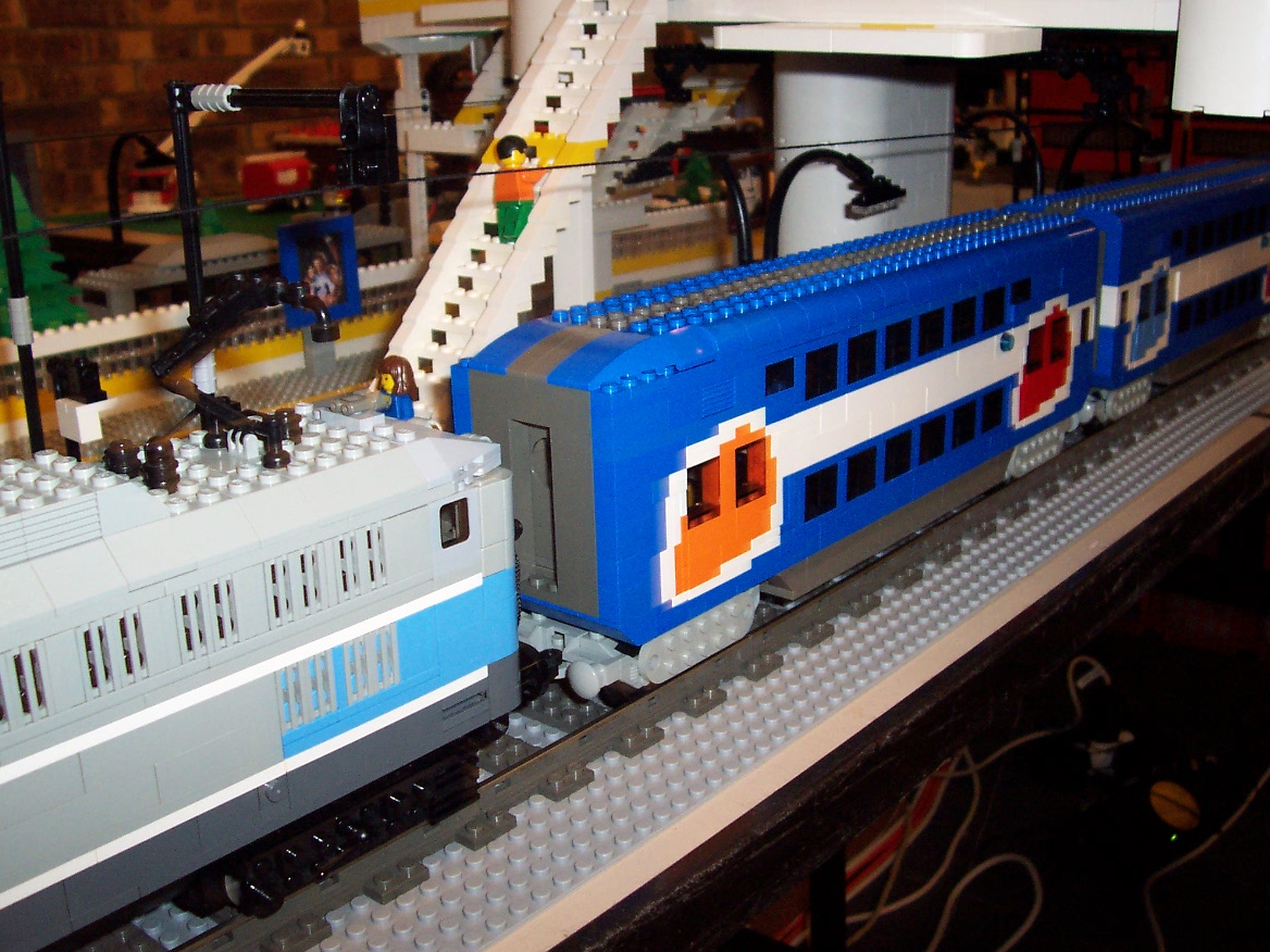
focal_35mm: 38
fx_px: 1394
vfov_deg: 37.7
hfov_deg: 49.0
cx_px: 645
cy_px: 472
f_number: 2.8
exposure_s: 1/60
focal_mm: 5.6
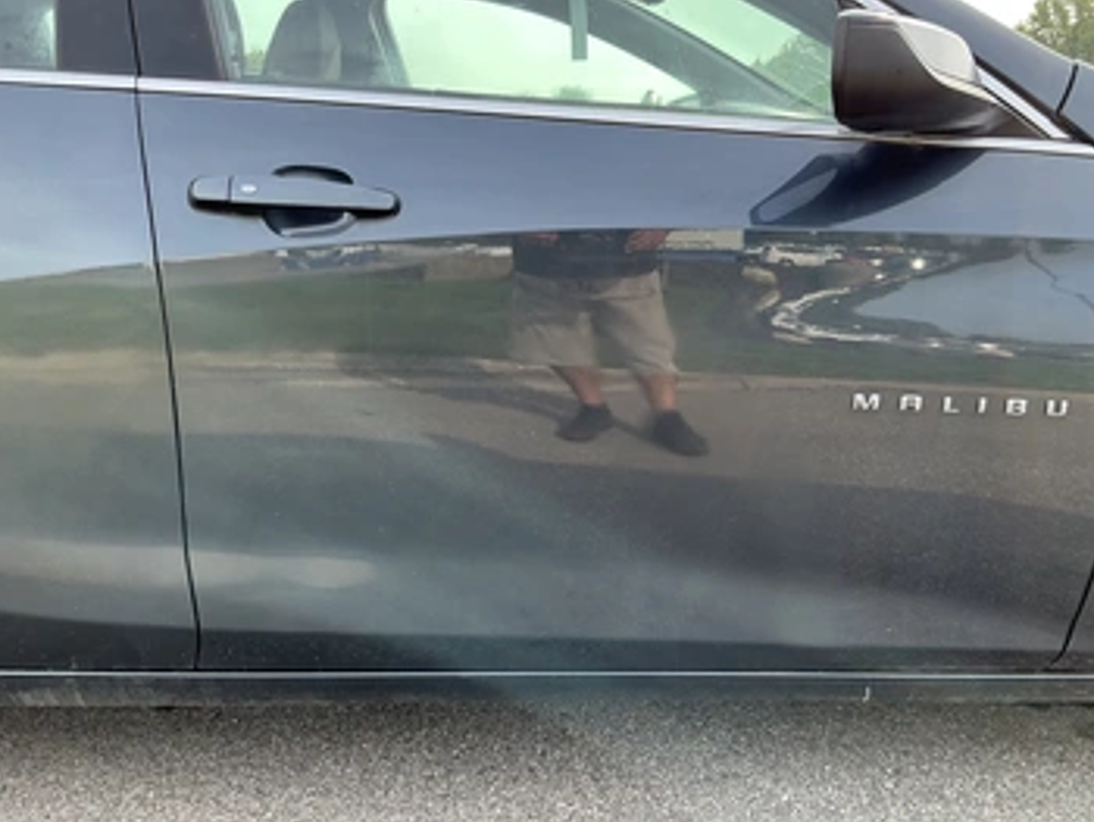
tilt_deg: -14.0
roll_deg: +0.3
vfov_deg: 44.2
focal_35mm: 32
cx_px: 613
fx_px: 1012
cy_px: 419
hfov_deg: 56.6
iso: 25
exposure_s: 1/273
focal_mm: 3
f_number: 1.8
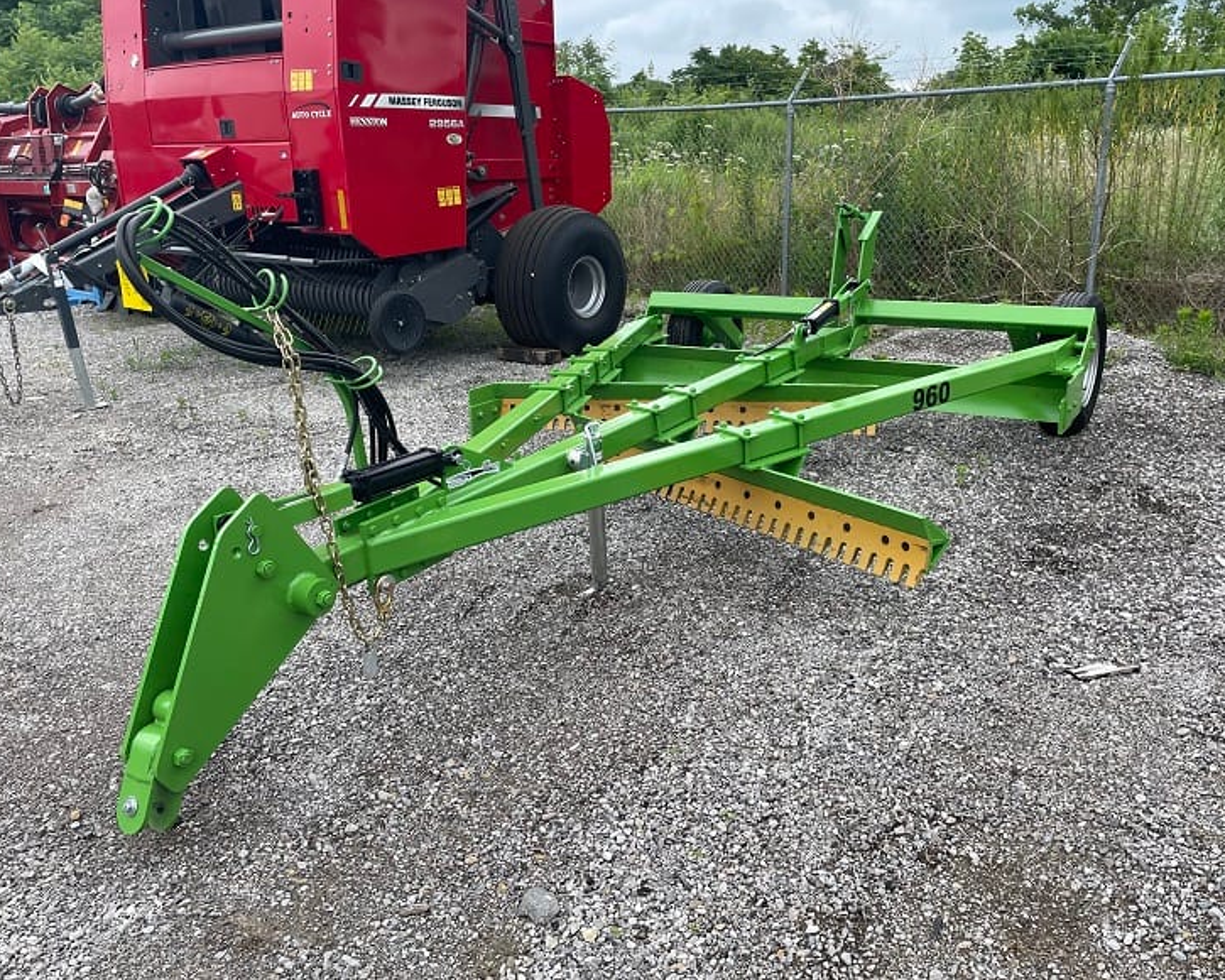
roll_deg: +1.9
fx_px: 1015
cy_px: 476
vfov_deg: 51.5
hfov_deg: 62.2
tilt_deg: -14.8
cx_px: 630
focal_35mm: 28
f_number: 1.6
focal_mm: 4.2
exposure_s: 1/895
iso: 32
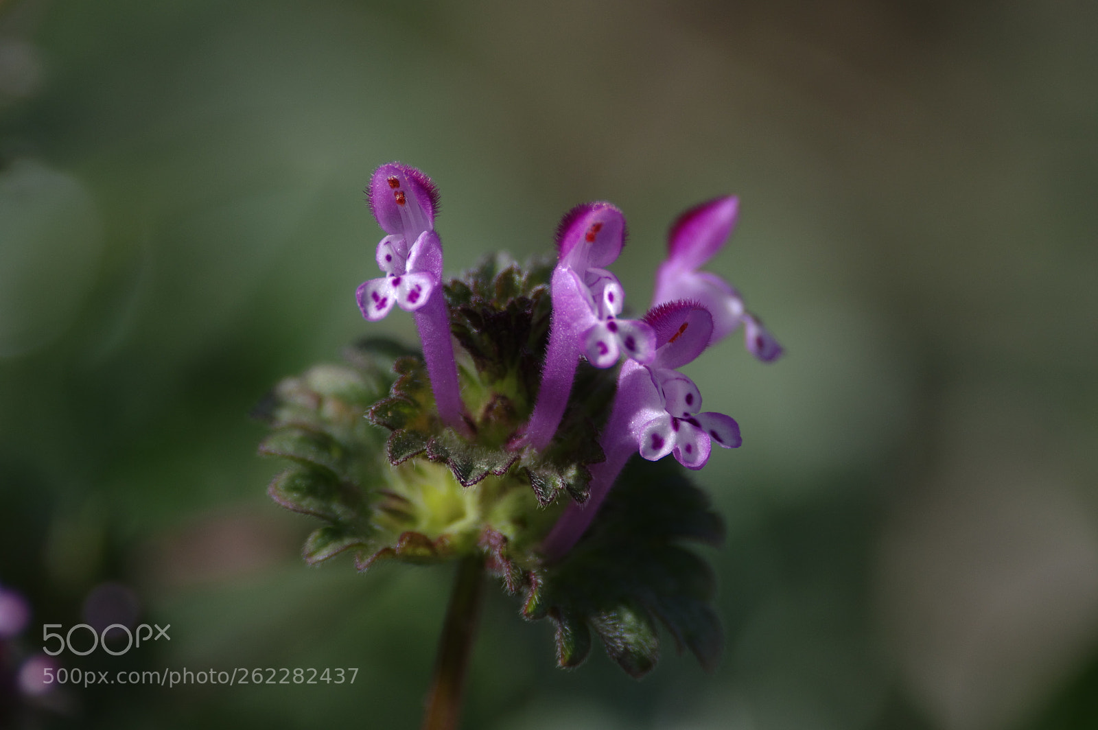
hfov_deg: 3.3
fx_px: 19199
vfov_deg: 2.2
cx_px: 549
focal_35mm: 630
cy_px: 365
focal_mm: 420
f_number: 6.3
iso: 400
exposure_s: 1/1000
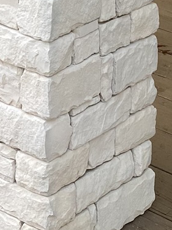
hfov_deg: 10.4
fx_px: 941
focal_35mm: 142
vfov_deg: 12.4
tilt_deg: -6.8
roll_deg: +0.0
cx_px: 37
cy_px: -212
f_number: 1.8
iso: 64
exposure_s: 1/121
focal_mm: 4.25
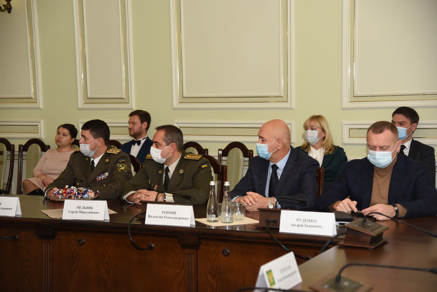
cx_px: 218
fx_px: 802
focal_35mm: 66
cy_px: 146
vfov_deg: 20.6
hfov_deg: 30.5
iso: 800
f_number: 4
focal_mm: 66
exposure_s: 1/200
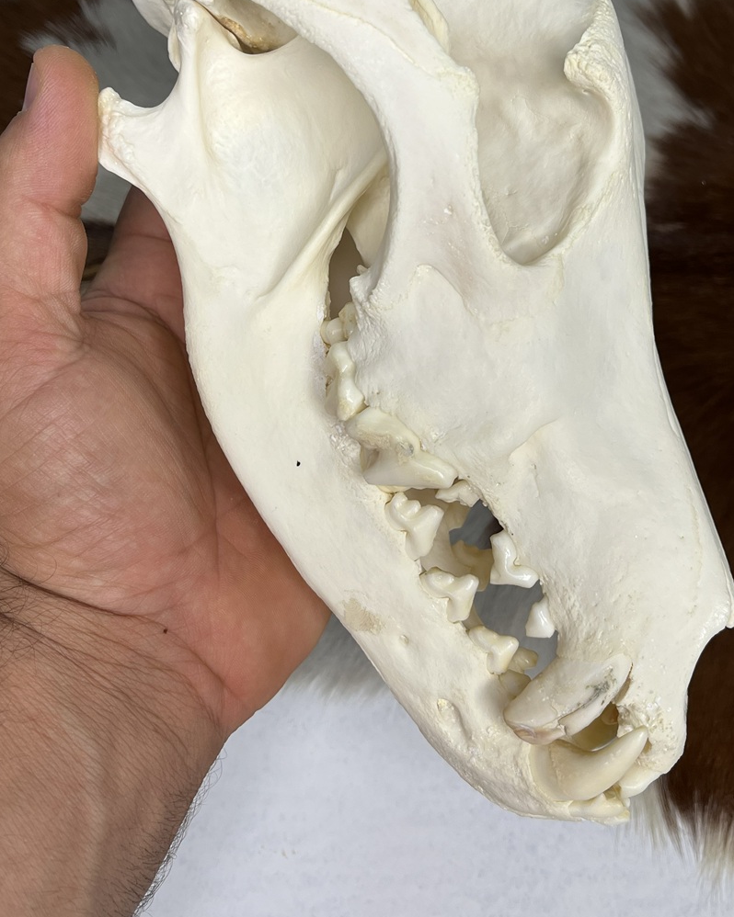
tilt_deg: -60.5
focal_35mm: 41
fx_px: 1114
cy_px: 311
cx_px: 387
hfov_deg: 36.5
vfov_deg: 44.2
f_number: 1.6
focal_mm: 5.1
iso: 32
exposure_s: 1/122
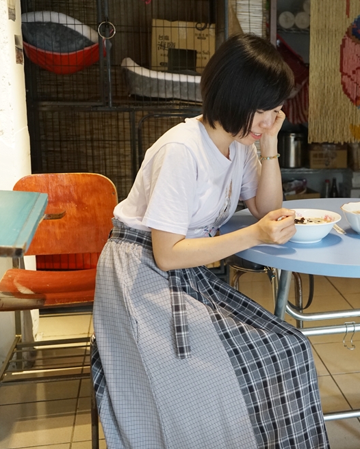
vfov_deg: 37.3
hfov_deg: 29.2
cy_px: 224
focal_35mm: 50
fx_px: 666
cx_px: 314
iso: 1600
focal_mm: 35
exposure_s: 1/60
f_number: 4
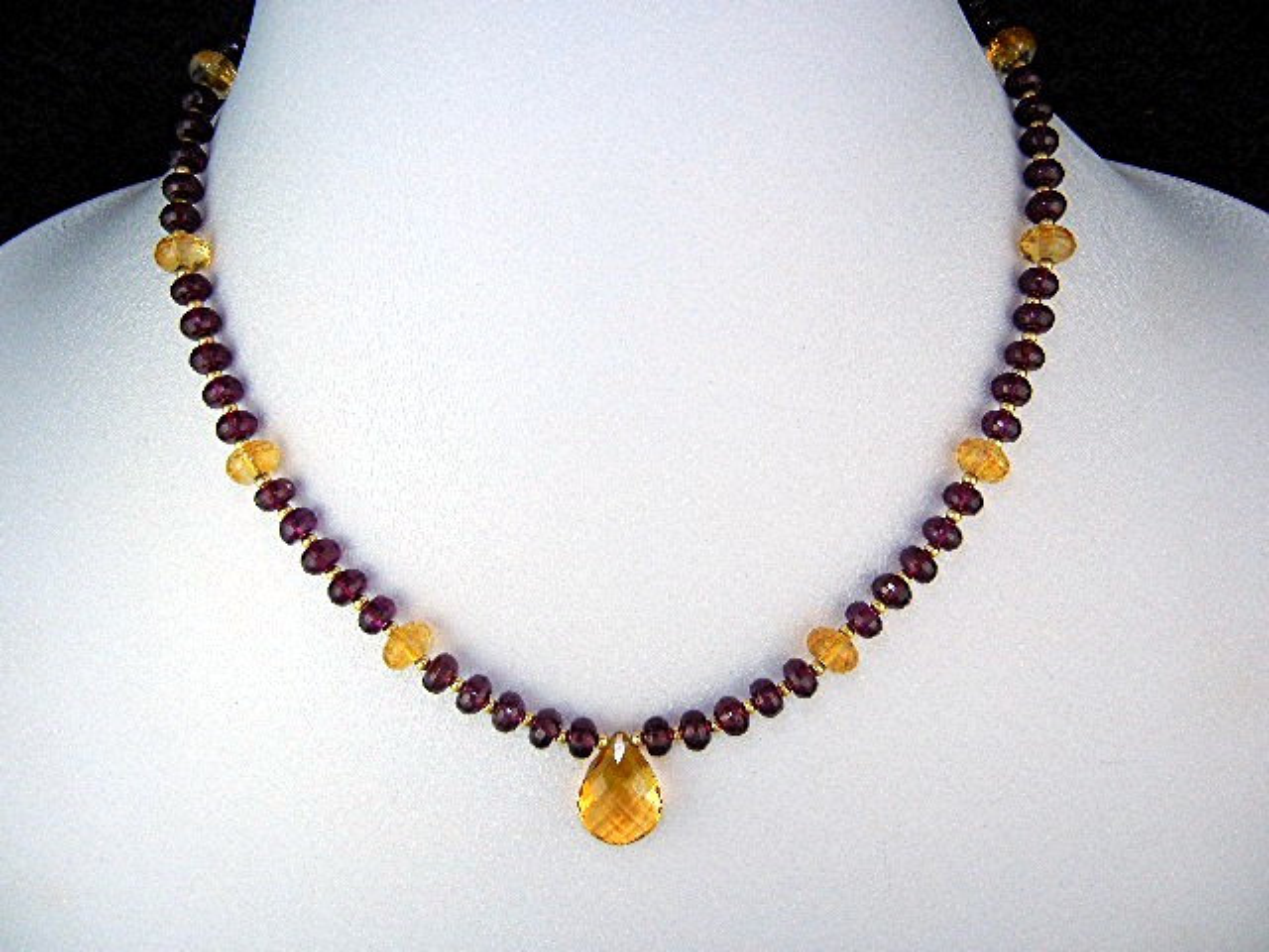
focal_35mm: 34
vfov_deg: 41.8
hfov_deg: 54.0
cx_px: 634
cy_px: 476
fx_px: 1246
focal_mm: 6.2
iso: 160
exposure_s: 1/47.7
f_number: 3.6
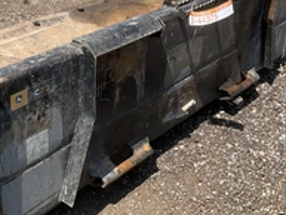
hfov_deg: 31.6
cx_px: 71
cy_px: 87
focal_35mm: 60
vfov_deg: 24.4
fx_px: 496
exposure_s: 1/1377
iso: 25
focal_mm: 3
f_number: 1.8
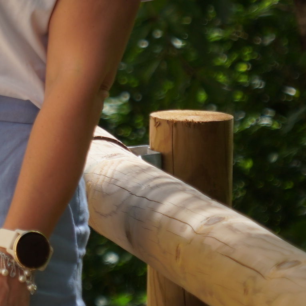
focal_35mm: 551
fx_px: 5511
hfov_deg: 3.2
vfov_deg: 3.2
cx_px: -384
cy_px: -157
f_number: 6.3
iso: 100
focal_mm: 126
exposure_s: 1/200
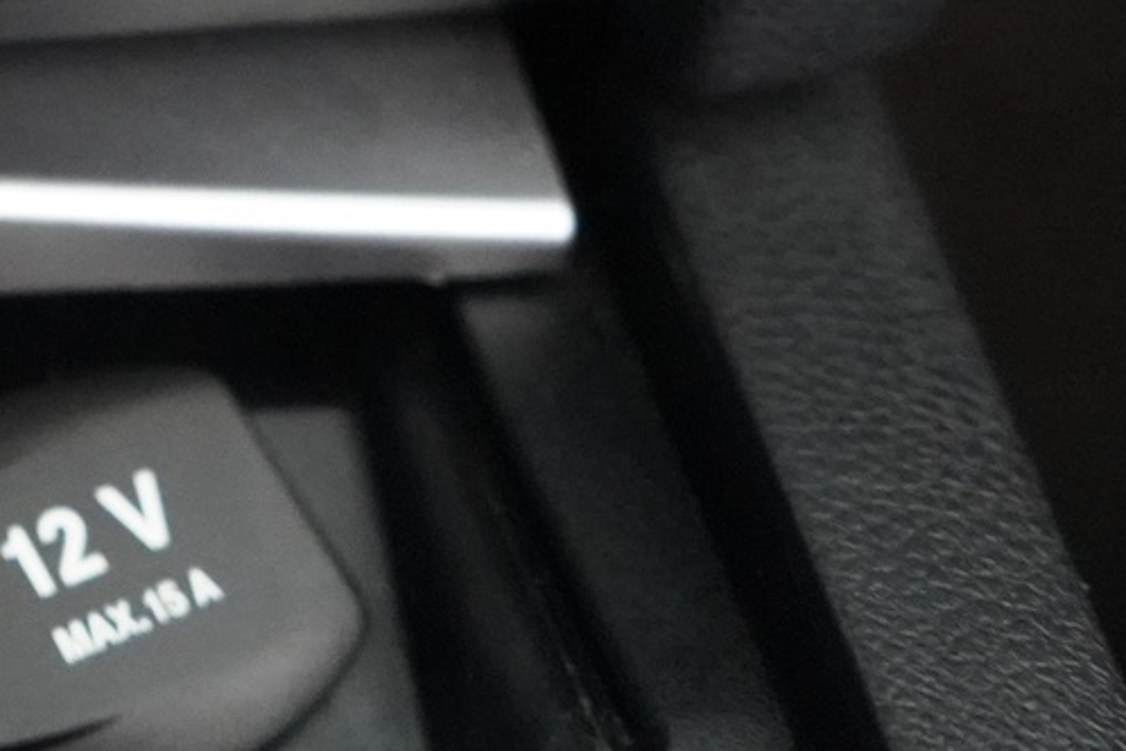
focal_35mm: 91
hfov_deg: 19.5
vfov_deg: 13.9
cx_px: -554
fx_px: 2846
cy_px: -455
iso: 12800
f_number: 3.5
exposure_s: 1/40
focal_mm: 28
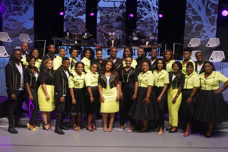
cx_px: 114
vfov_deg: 36.9
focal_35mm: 36
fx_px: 228
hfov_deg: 53.1
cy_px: 76
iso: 1000
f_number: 5
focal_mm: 24
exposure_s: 1/125
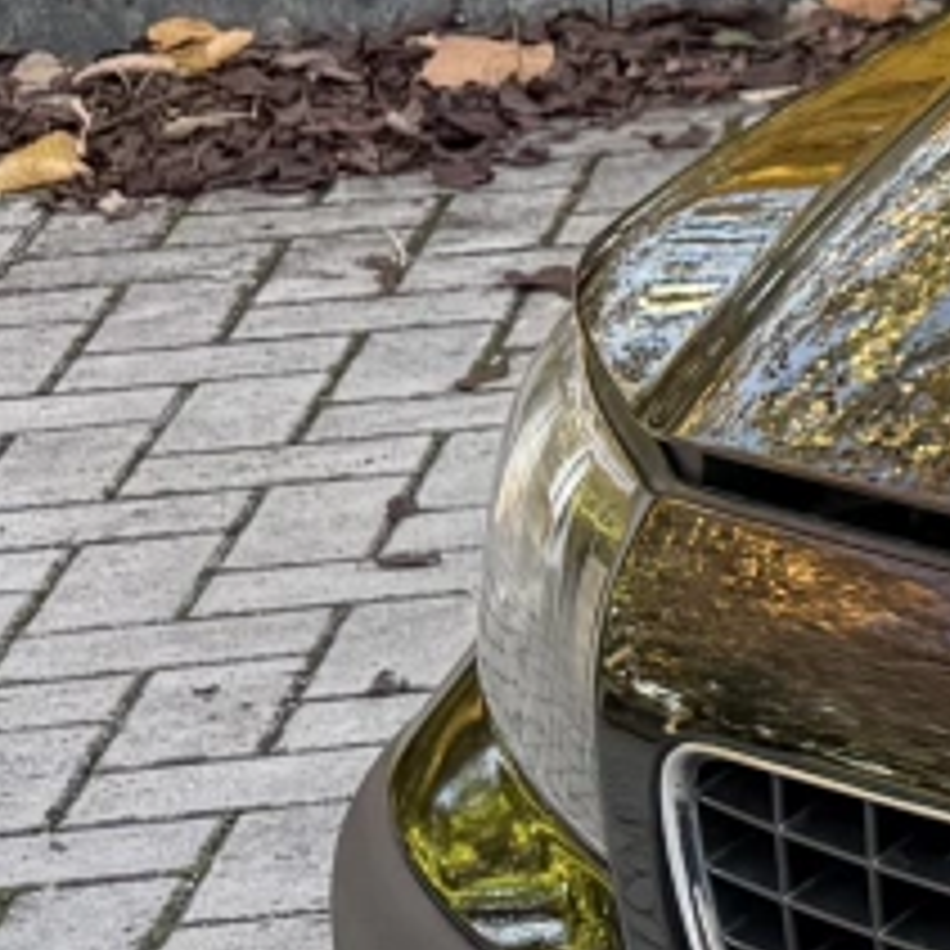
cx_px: 3814
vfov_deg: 8.9
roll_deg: +0.6
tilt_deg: -10.3
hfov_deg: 6.9
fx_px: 5993
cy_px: -329
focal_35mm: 193
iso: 80
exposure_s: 1/283
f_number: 1.78
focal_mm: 6.76
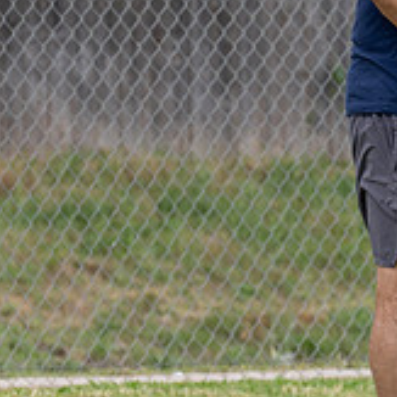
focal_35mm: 803
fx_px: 10419
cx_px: 596
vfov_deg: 2.2
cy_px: 3
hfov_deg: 2.2
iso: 100
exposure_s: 1/250
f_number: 7.1
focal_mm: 188
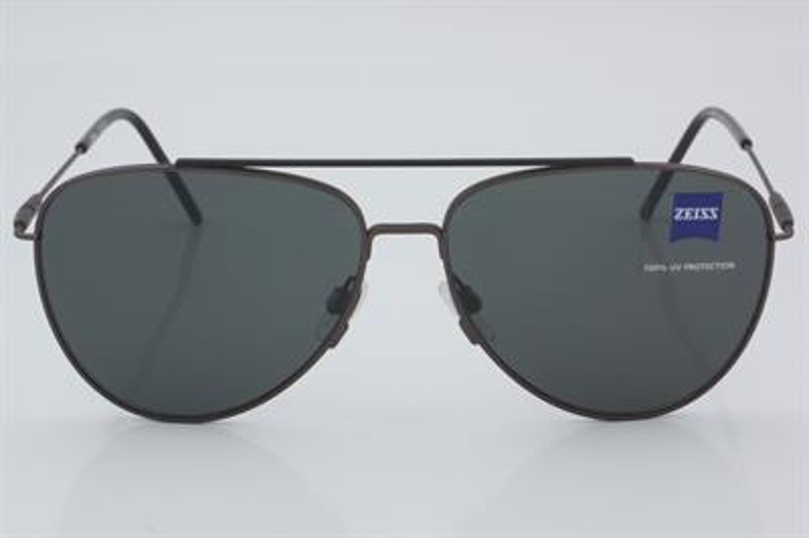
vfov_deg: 16.5
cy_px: 269
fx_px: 1852
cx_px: 404
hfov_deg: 24.6
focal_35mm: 82
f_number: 32
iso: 100
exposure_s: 1/4
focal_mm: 55
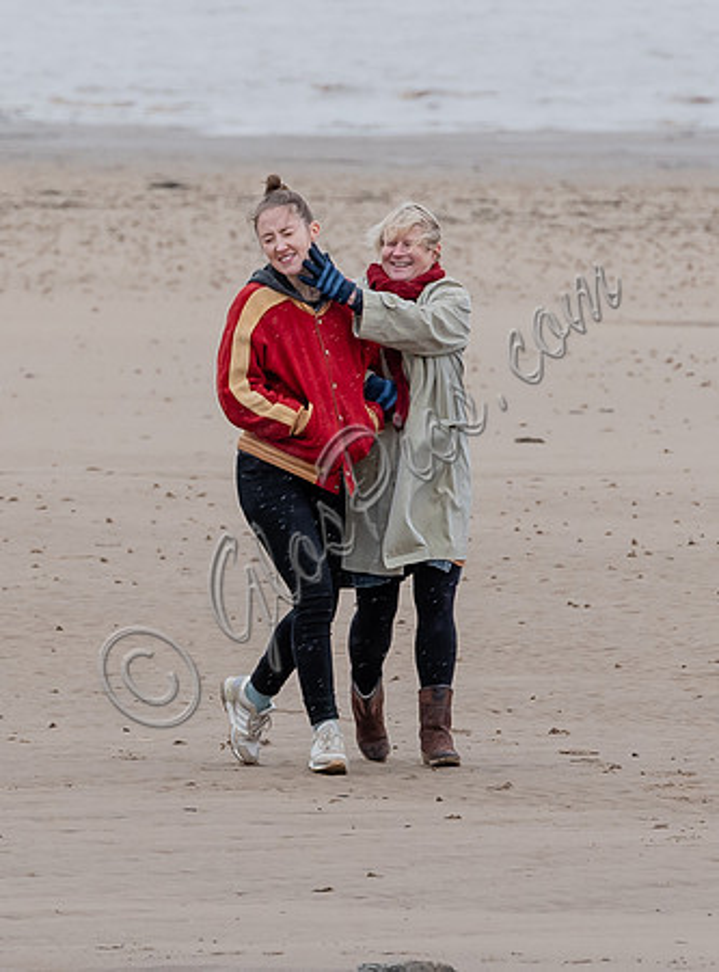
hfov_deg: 1.6
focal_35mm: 931
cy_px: 367
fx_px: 26007
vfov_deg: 2.1
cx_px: 106
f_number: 6.3
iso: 400
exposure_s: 1/640
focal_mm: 200
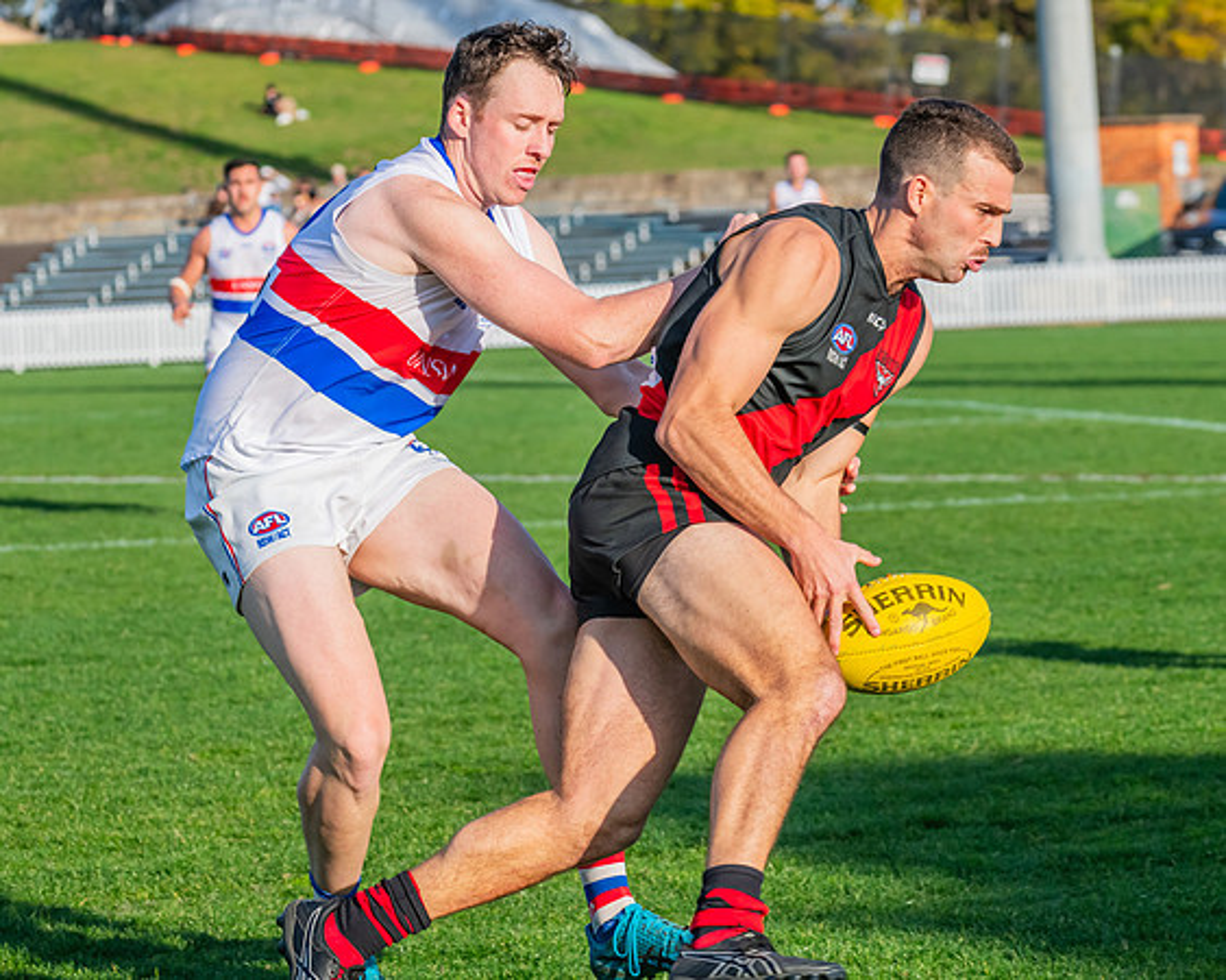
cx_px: 489
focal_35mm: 192
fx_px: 6964
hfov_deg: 10.1
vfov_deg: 8.0
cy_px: 490
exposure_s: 1/1250
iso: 800
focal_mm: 170
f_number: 10
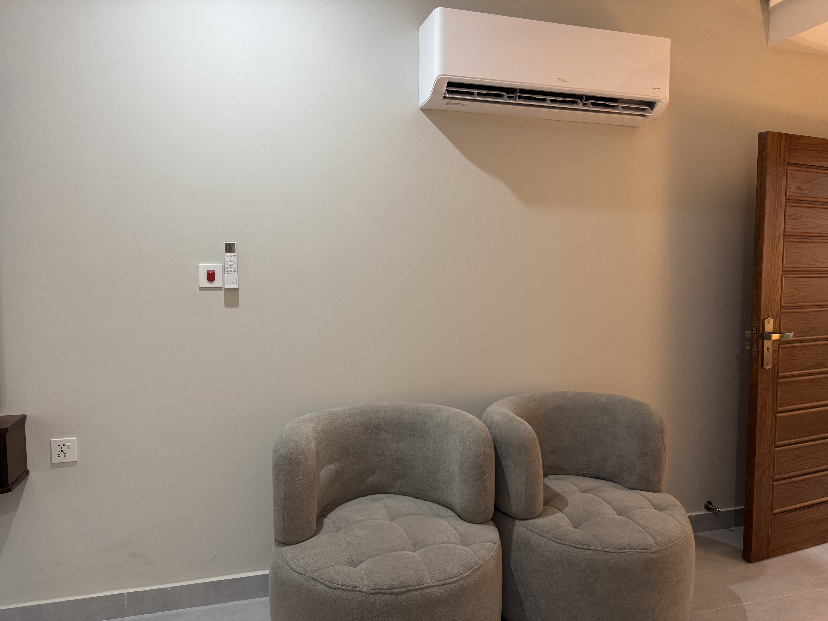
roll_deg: +0.6
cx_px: 414
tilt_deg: -3.6
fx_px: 574
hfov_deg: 71.6
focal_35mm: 24
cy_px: 310
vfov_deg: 56.8
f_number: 1.78
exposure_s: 1/50
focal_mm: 6.76
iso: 200
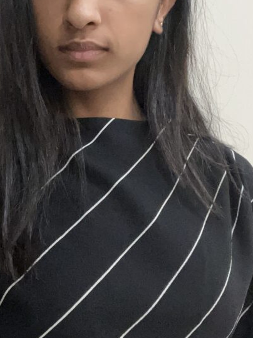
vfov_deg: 33.5
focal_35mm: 57
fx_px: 556
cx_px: 76
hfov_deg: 25.5
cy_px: 114
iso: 800
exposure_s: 1/15
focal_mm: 2.71
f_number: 2.2
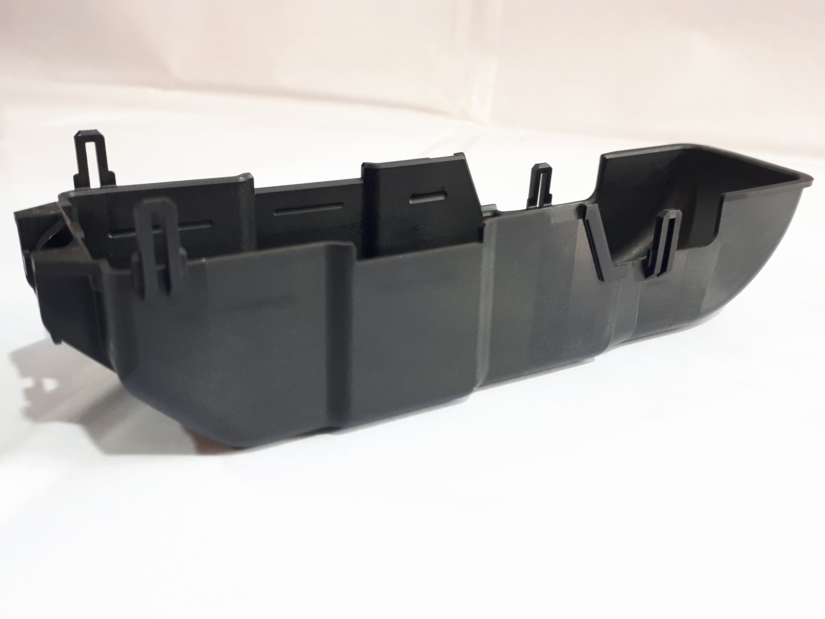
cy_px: 310
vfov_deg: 51.4
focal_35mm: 27
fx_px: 643
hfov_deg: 65.3
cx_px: 412
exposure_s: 1/33
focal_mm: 3.6
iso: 125
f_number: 1.9
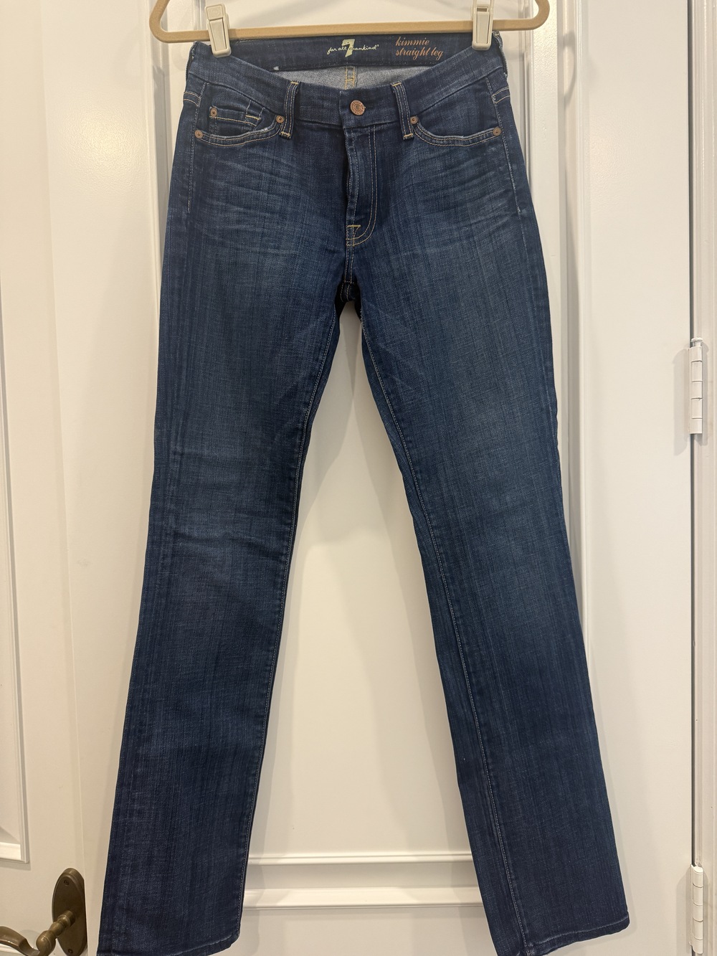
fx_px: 663
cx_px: 358
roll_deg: +1.3
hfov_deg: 56.8
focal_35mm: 24
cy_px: 478
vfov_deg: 71.6
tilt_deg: -1.9
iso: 200
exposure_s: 1/60
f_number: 1.78
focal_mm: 6.76
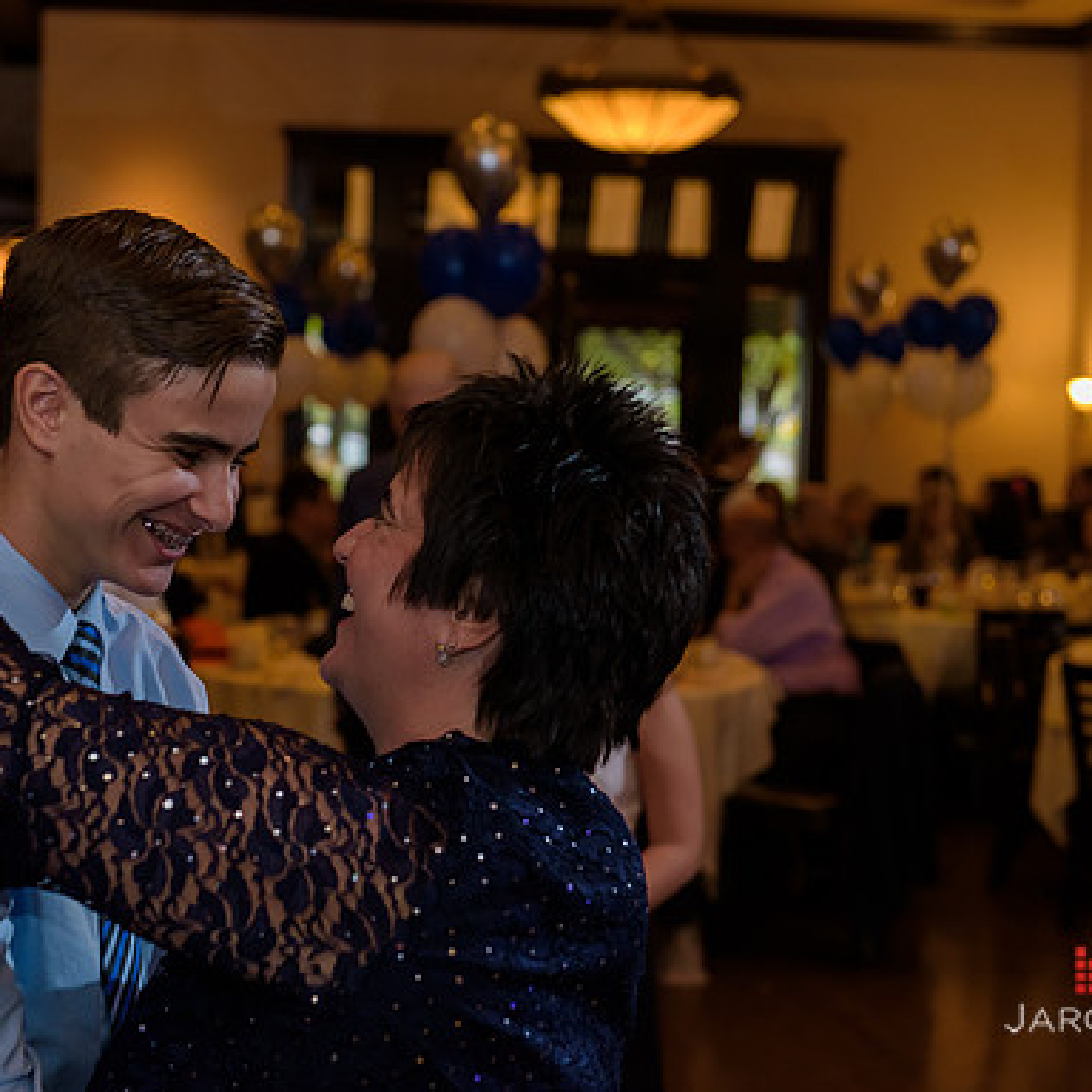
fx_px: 2748
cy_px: 545
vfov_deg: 22.5
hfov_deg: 22.4
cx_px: 452
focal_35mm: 77
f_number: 3.2
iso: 1250
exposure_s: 1/125
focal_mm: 60
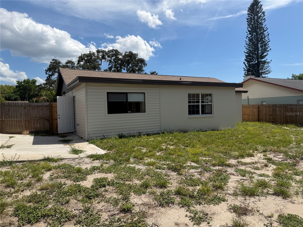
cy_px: 114
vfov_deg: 56.8
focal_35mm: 24
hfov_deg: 71.6
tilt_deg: -2.1
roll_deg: +1.4
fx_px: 210
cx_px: 152
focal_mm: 6.76
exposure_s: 1/5714
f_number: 1.78
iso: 80
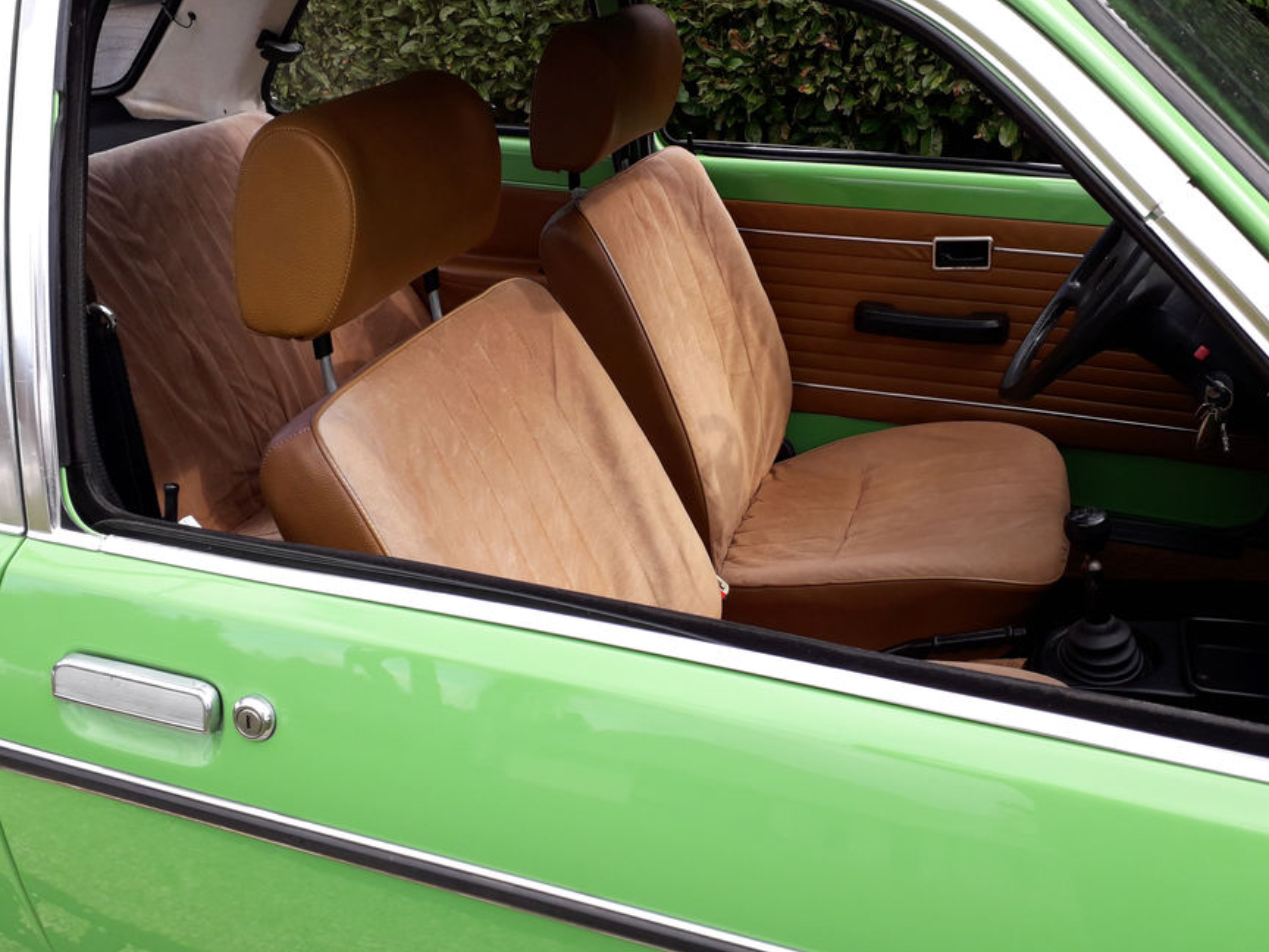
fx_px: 1173
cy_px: 445
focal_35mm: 32
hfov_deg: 56.8
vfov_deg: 44.1
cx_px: 623
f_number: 1.9
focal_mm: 3.6
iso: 40
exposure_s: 1/384
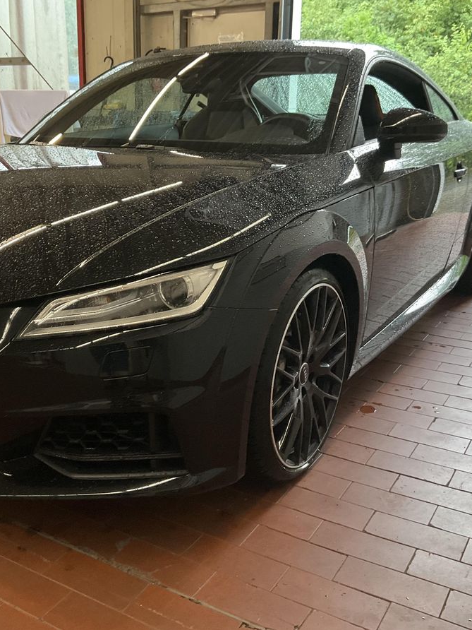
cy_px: 313
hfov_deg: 36.5
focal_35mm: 39
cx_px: 161
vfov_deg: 47.9
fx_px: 709
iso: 125
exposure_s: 1/50
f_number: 1.8
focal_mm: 3
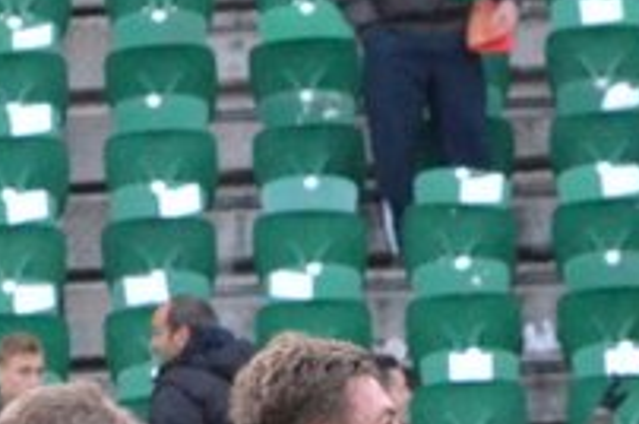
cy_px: 530
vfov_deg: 1.1
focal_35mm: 1201
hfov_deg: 1.7
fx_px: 21283
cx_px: 1038
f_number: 7.1
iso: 3200
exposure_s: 1/800
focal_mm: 135
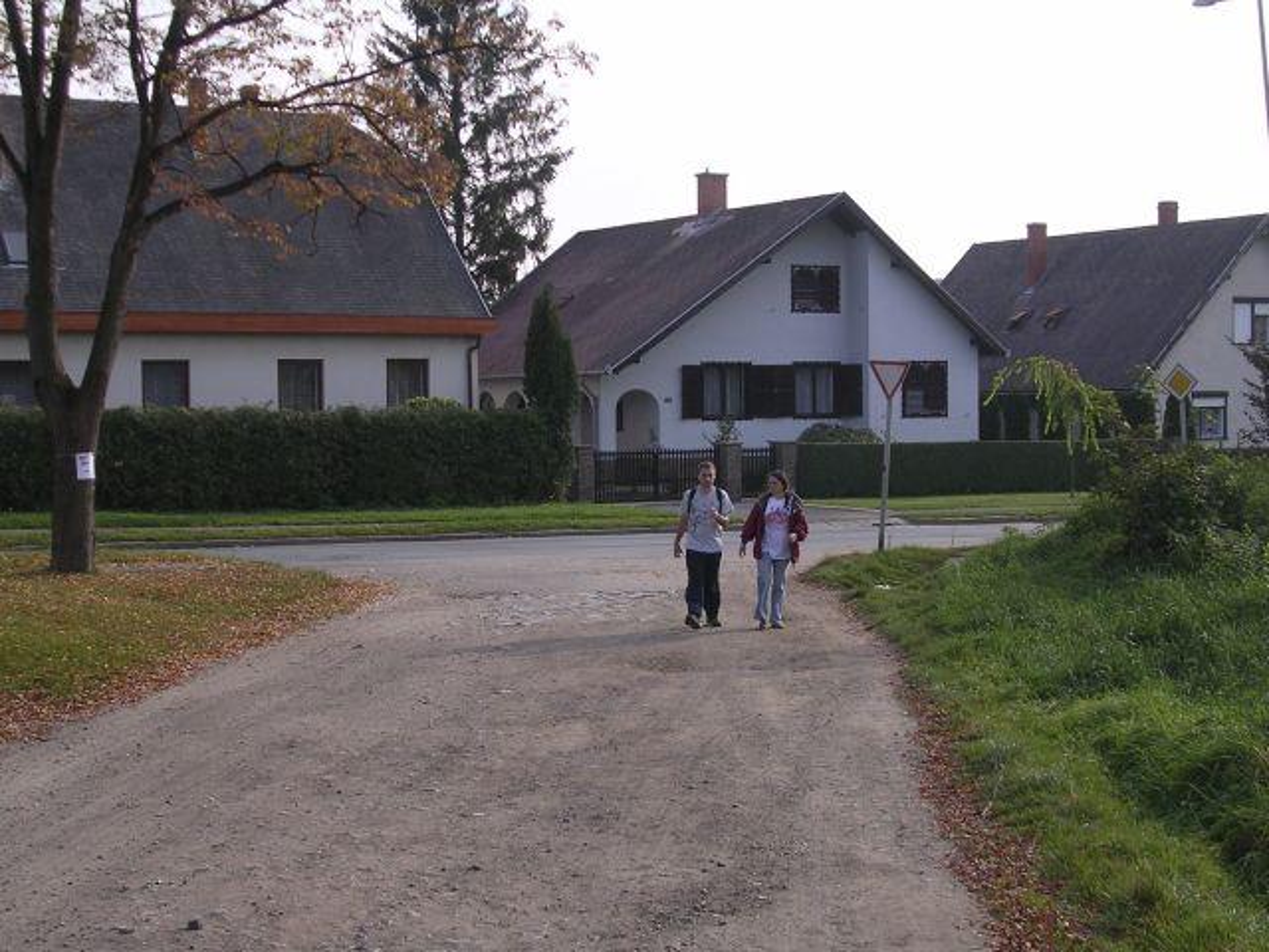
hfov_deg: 32.2
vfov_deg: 24.4
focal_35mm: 60
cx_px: 634
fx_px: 2200
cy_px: 476
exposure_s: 1/328
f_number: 3.4
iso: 100
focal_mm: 9.1
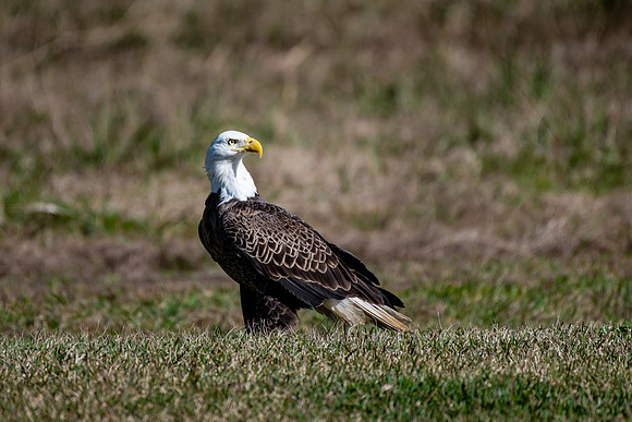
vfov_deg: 2.0
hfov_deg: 3.0
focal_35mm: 681
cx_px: 244
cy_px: 135
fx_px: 11949
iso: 100
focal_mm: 500
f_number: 5.6
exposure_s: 1/800
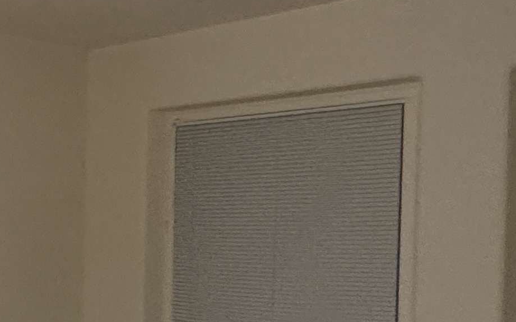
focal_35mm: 65
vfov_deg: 19.7
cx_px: -224
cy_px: 266
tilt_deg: -2.0
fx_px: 914
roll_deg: -0.3
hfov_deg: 25.2
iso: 640
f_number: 2.2
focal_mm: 2.22
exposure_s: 1/50
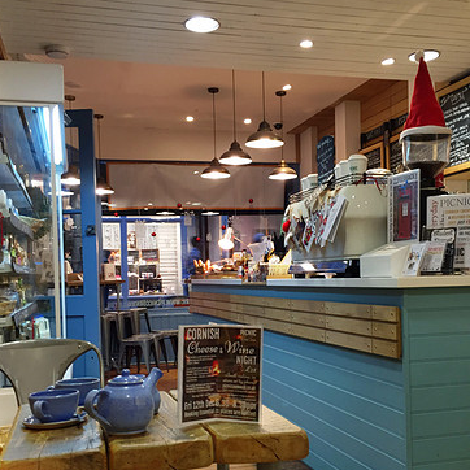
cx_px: 253
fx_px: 630
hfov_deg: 40.9
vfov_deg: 40.6
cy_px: 295
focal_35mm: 41
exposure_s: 1/33
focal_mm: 4.15
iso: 32
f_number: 2.2
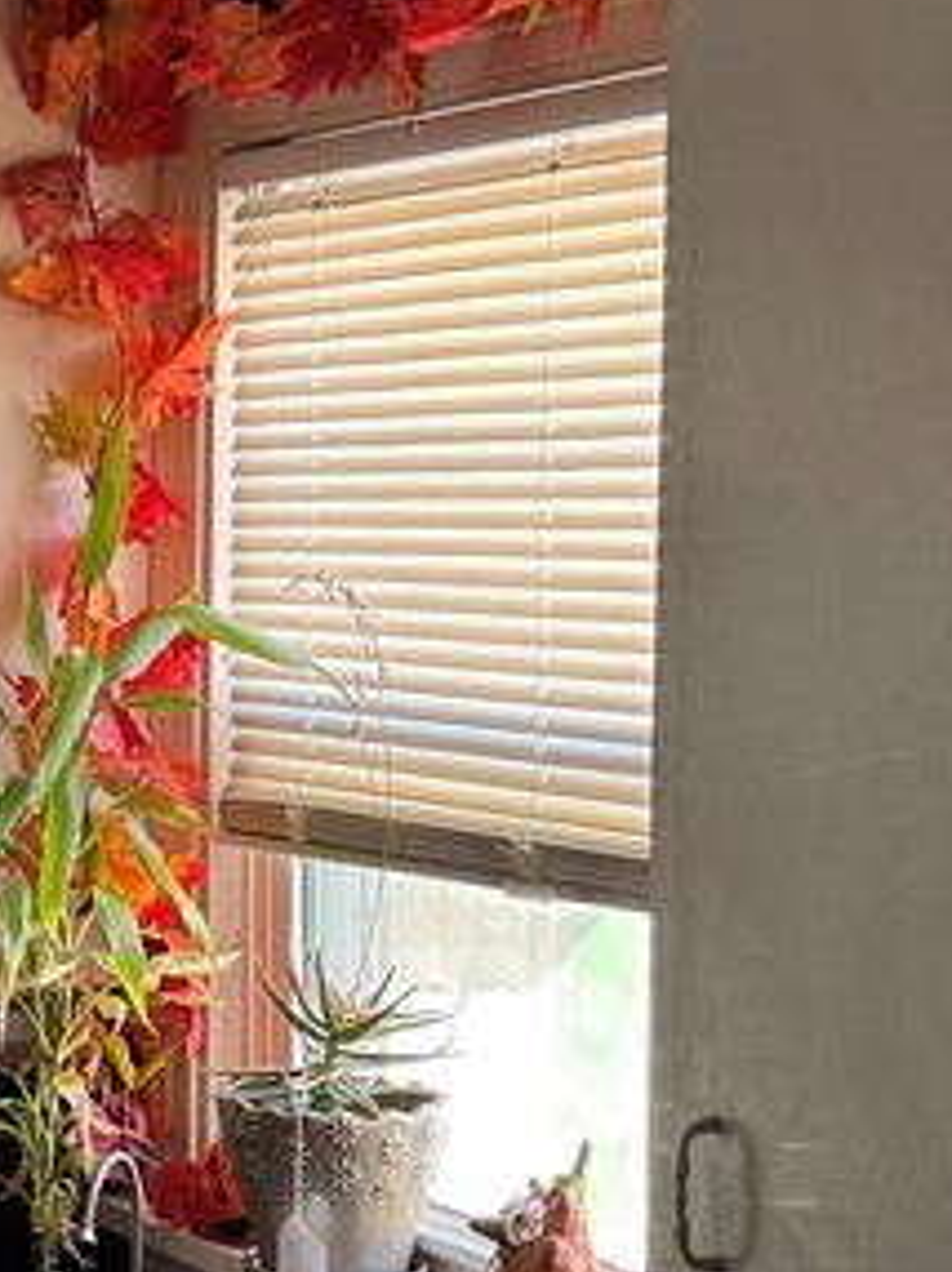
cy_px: 747
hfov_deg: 15.8
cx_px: -472
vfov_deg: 22.8
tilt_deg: -4.0
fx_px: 3158
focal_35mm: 86
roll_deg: +0.4
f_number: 1.78
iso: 200
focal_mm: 6.76
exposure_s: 1/121
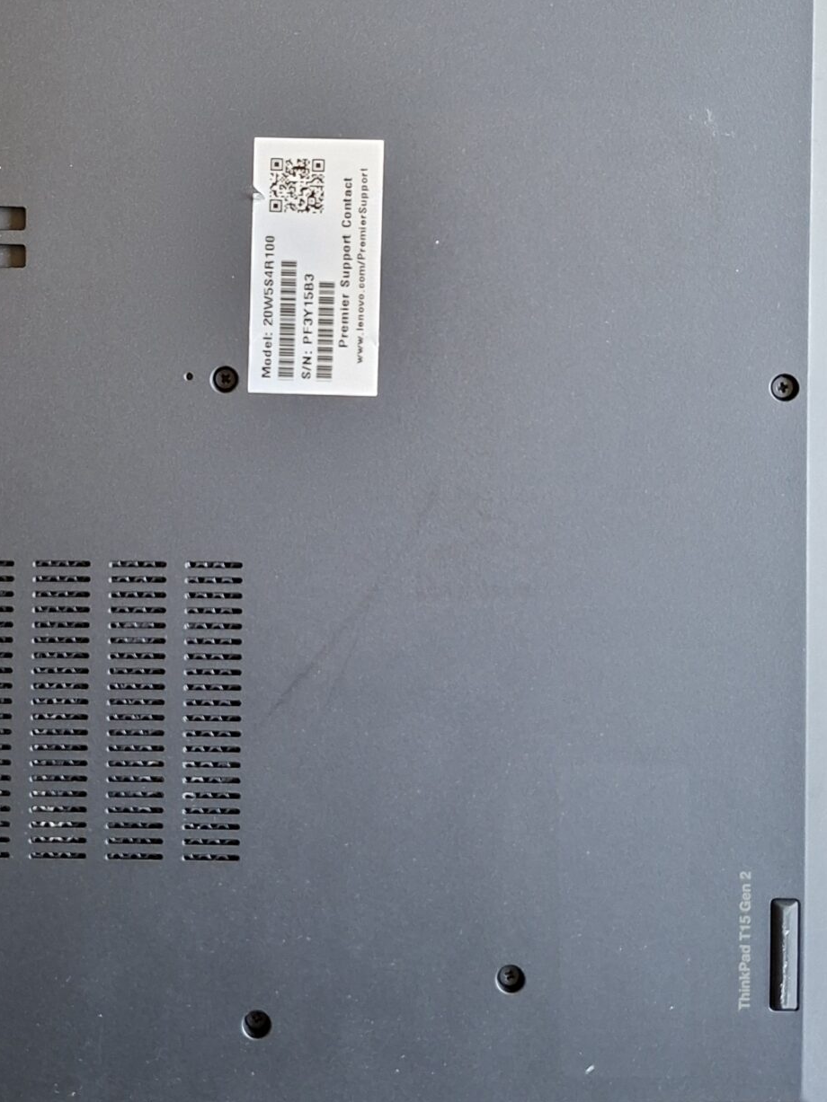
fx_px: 1529
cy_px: 285
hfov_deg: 30.0
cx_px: 253
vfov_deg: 38.7
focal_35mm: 48
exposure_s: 1/24
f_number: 1.8
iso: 400
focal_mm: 5.54
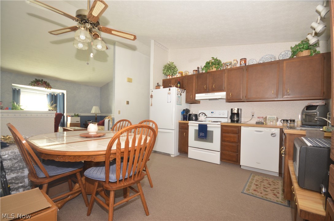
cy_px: 110
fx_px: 139
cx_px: 167
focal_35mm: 15
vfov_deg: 77.1
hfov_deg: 100.5
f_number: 4
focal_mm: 10
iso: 800
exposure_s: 1/60
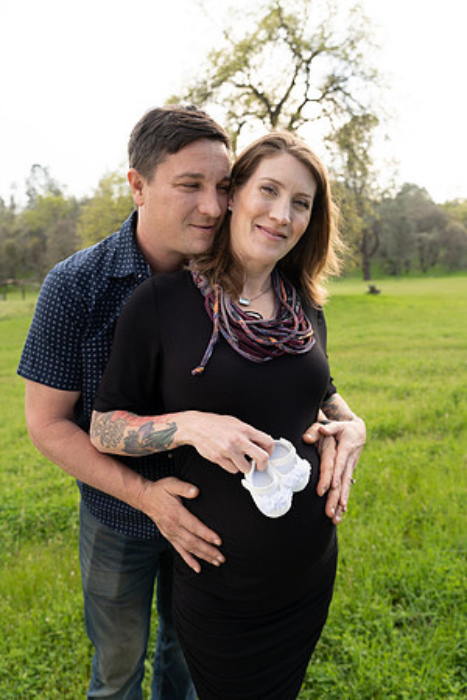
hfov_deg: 53.1
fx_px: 467
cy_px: 350
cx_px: 234
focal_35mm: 24
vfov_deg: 73.7
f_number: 3.5
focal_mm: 24
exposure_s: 1/125
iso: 125
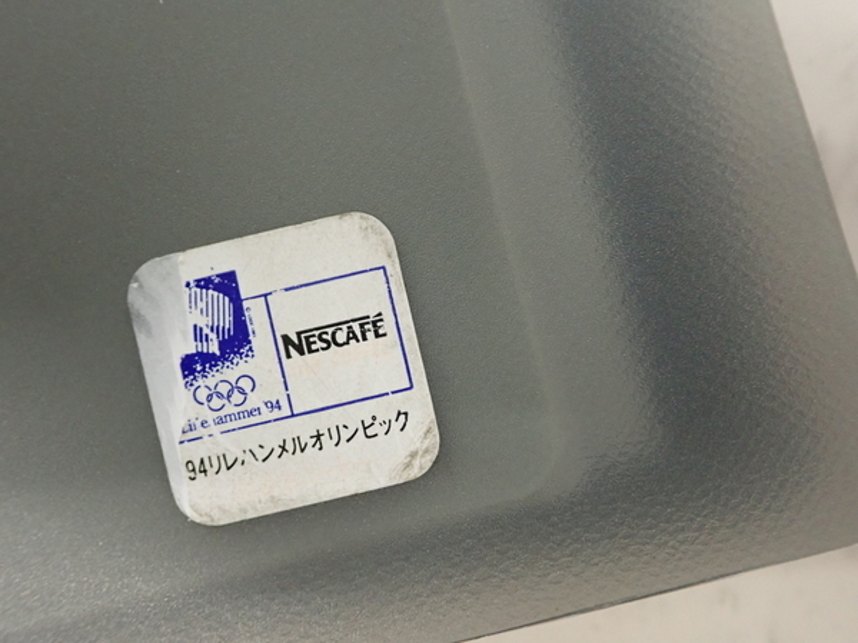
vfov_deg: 36.0
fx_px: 991
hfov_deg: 46.8
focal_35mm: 40
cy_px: 322
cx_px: 429
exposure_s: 1/100
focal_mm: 7.34
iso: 800
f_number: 2.8
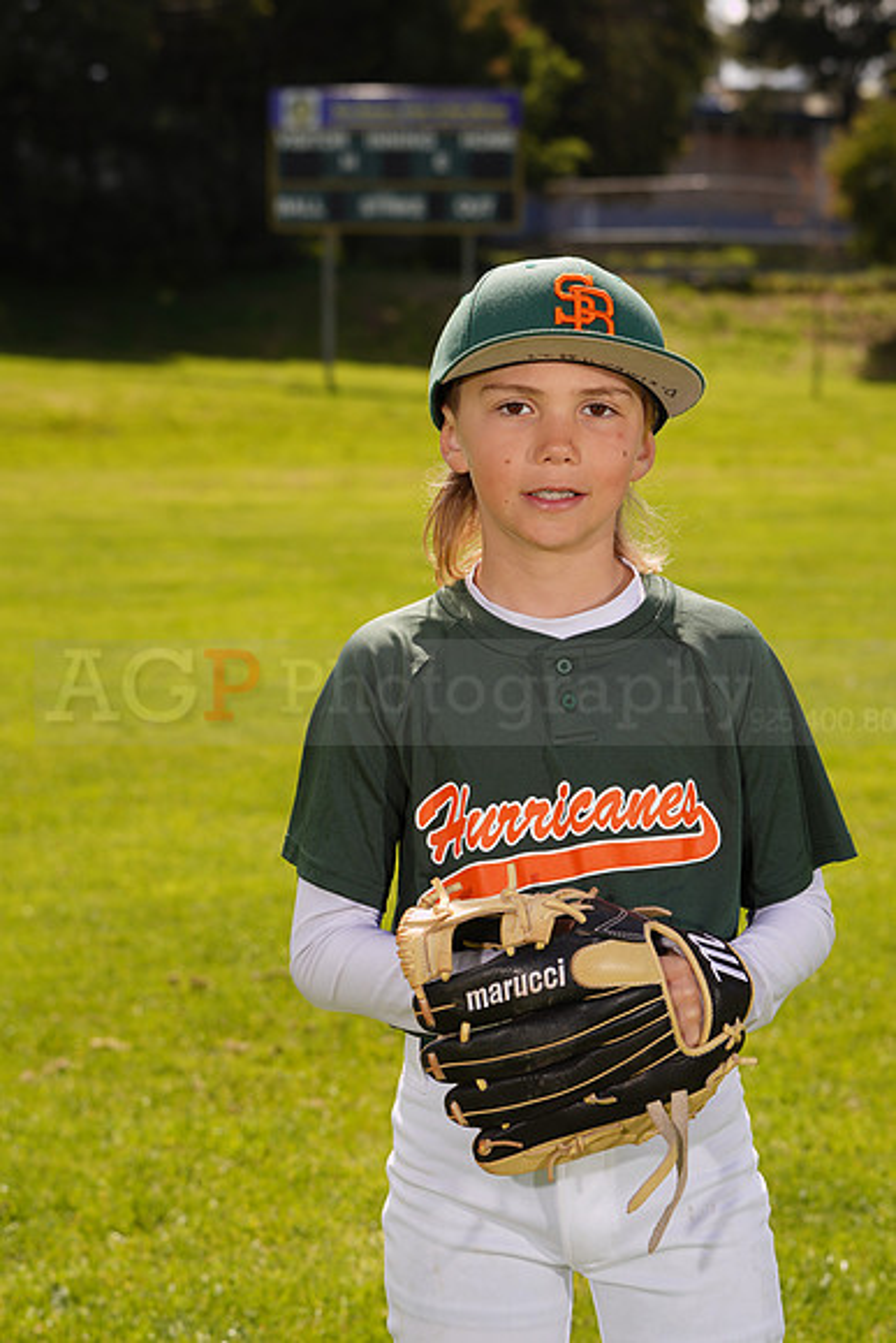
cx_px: 448
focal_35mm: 100
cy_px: 672
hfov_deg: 13.7
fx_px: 3731
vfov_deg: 20.4
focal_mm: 100
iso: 80
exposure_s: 1/160
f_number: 9
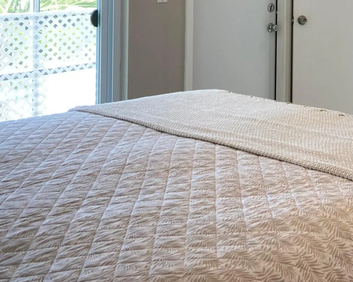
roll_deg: -0.4
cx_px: 356
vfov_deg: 22.9
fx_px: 658
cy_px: -22
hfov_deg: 28.1
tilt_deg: -1.6
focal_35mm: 63
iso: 160
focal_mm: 4.25
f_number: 1.8
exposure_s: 1/60
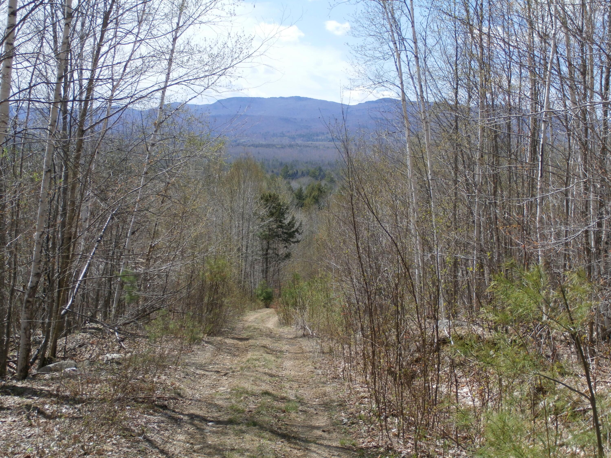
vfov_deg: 32.2
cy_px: 229
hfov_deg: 42.1
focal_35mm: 45
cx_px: 306
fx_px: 794
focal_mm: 8.02
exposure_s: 1/640
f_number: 3.8
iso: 100
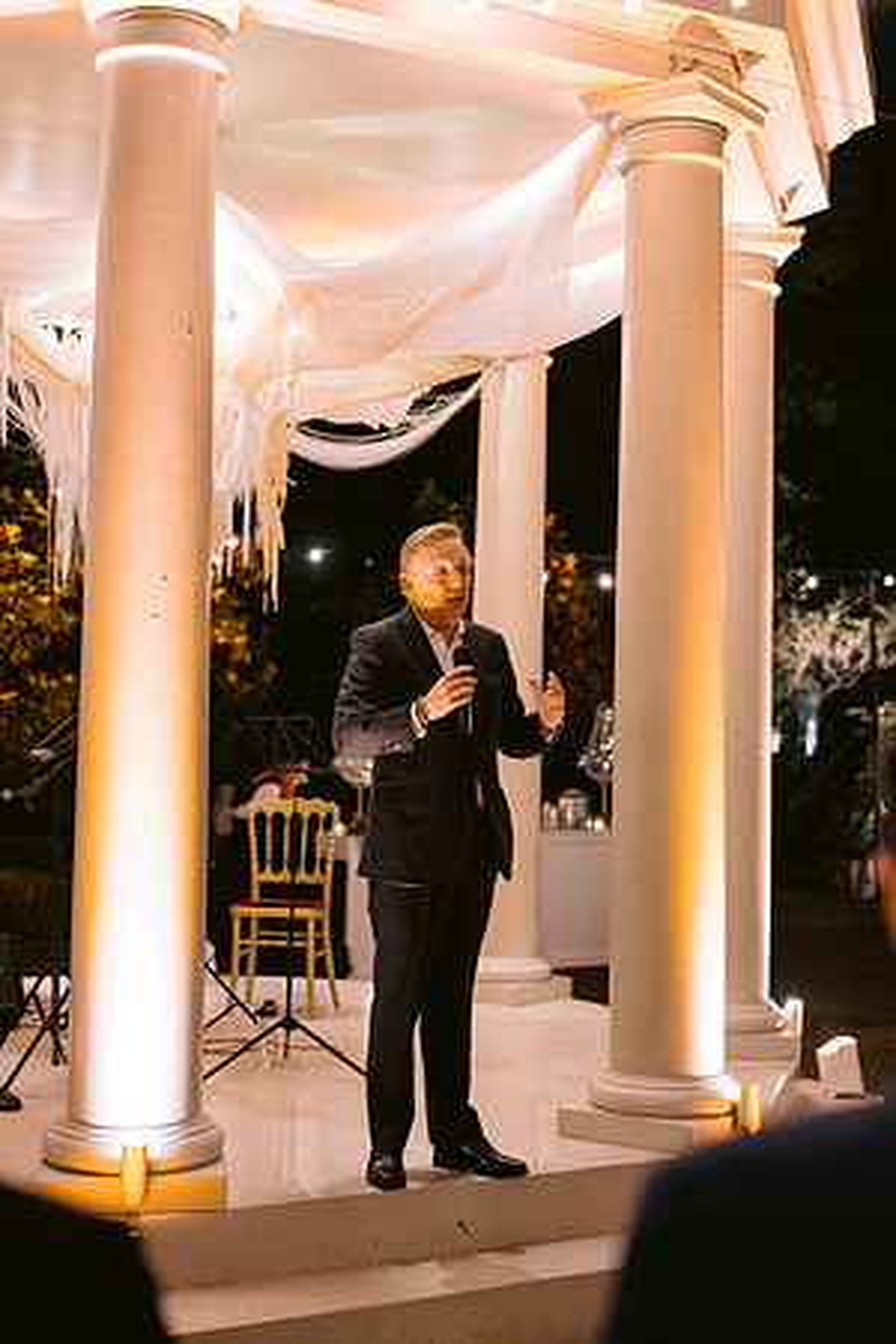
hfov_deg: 27.0
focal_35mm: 50
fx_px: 1867
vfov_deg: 39.6
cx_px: 448
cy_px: 672
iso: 4000
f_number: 2.5
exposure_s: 1/80
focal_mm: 50
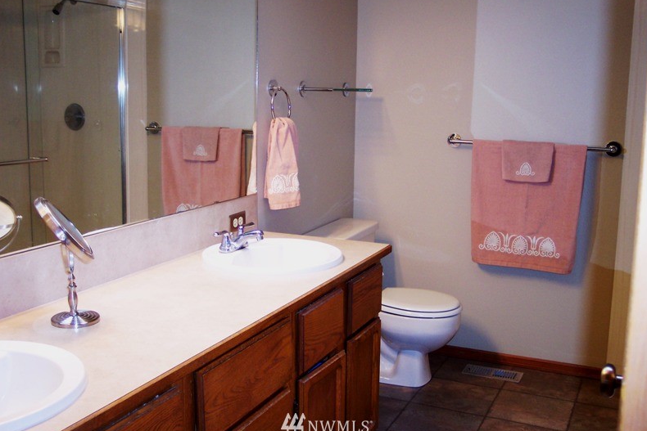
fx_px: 719
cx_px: 327
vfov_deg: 33.4
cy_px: 209
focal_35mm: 40
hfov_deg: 48.4
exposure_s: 1/30
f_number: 2.8
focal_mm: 8
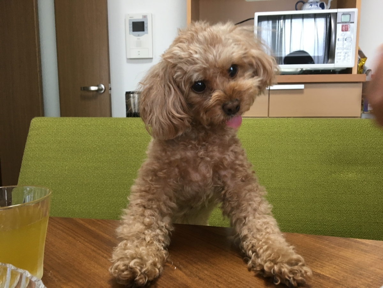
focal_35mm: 29
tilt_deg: -7.9
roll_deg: +0.7
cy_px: 144
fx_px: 321
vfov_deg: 48.2
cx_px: 192
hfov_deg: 61.7
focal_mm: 4.15
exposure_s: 1/30
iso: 100
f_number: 2.2
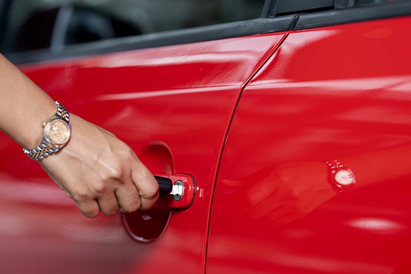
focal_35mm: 150
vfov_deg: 9.1
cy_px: 137
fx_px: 1712
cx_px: 206
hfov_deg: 13.7
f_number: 2.8
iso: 100
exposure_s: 1/250
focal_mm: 150
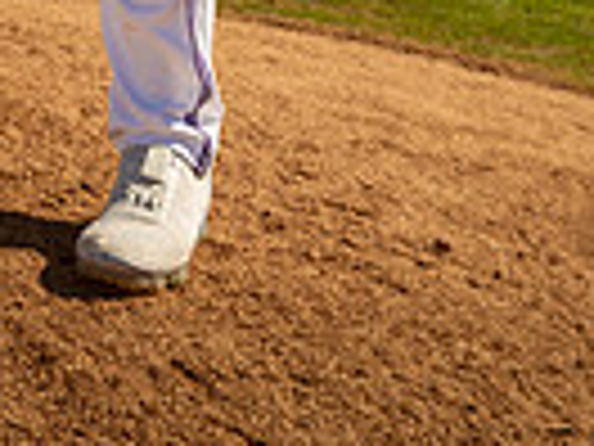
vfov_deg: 10.2
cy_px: -541
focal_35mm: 131
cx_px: 14
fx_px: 2248
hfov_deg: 14.8
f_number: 5.6
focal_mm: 40
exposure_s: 1/125
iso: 100
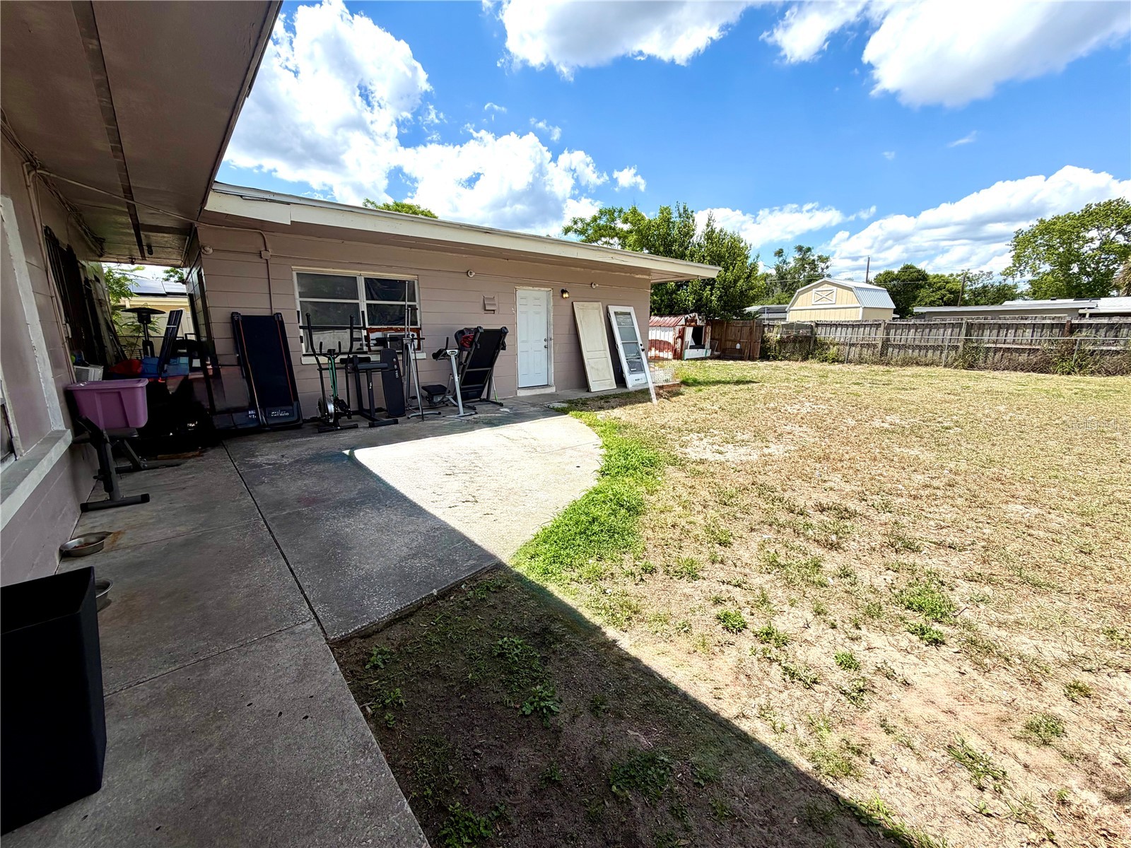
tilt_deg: -11.5
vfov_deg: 85.7
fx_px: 457
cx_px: 566
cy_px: 424
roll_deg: +1.0
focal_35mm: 14
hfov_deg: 102.1
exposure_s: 1/888
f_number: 2.2
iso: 20
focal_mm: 2.22
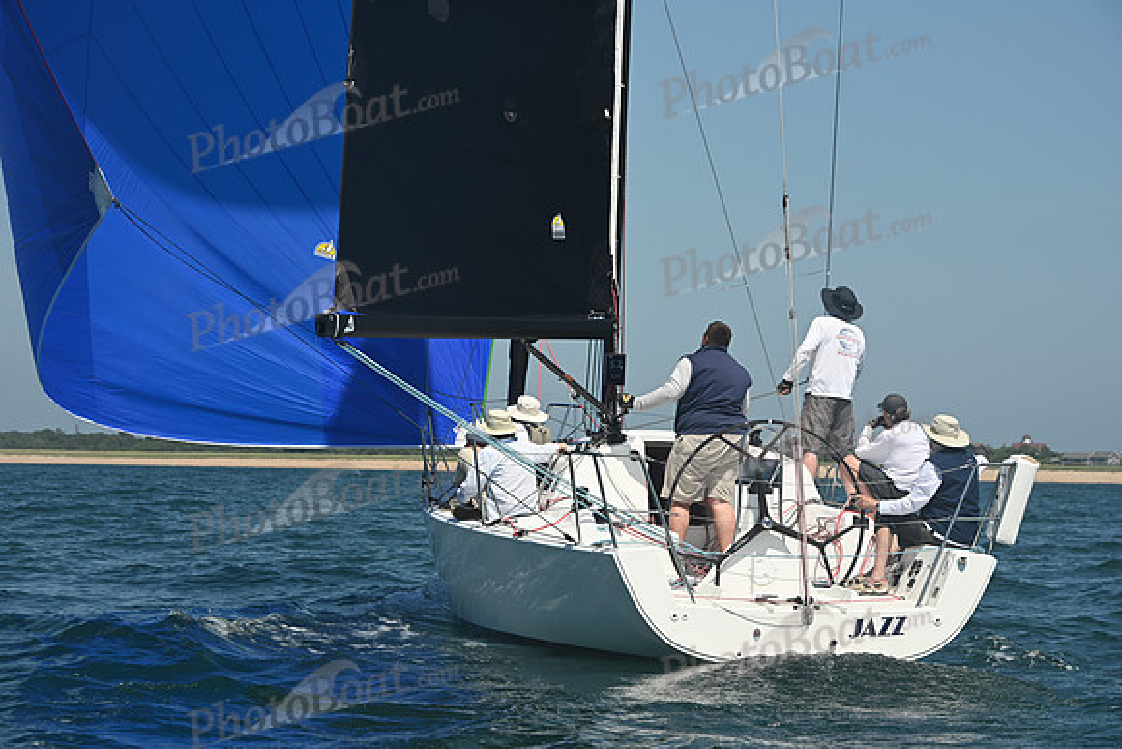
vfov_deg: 11.4
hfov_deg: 17.1
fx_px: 3741
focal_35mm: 120
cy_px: 374
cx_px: 561
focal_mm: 120
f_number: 10
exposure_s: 1/1000
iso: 320
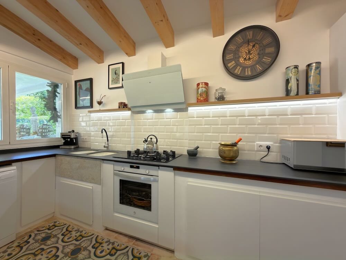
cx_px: 173
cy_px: 130
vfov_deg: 85.7
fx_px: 140
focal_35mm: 14
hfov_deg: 102.1
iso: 64
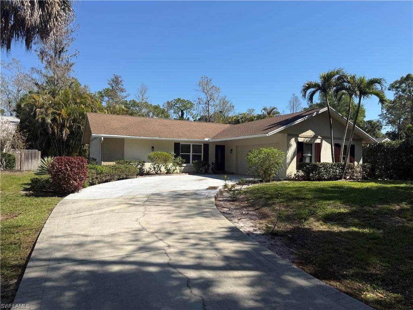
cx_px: 206
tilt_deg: +1.5
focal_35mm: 24
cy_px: 155
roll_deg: -1.0
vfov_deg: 56.8
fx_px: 286
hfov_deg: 71.6
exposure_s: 1/3759
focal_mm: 6.76
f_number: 1.78
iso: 80
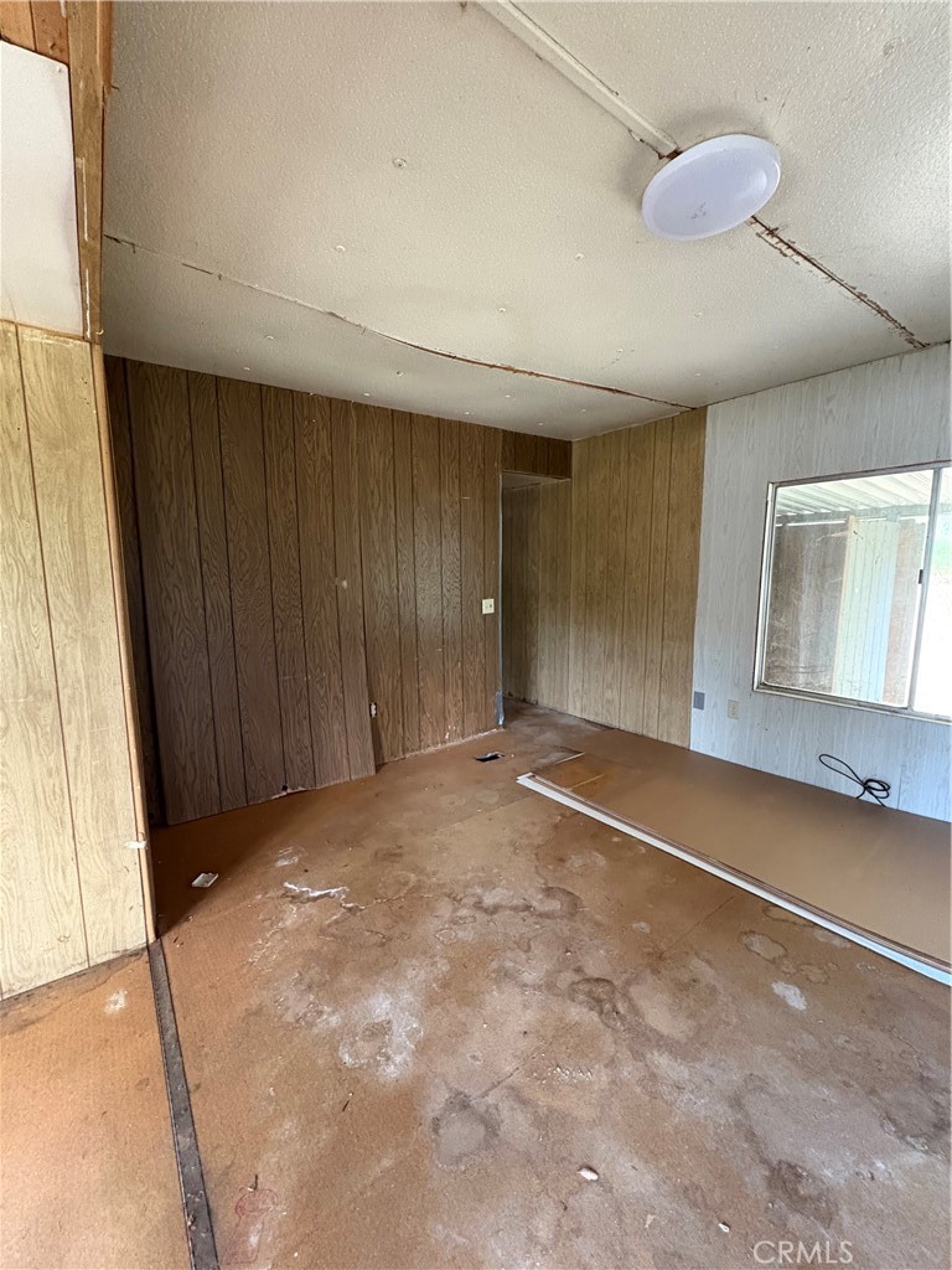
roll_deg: +0.7
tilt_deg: -7.9
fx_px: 513
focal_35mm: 14
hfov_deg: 85.7
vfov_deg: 102.1
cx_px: 476
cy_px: 635
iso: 1000
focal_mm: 2.22
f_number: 2.2
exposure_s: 1/41
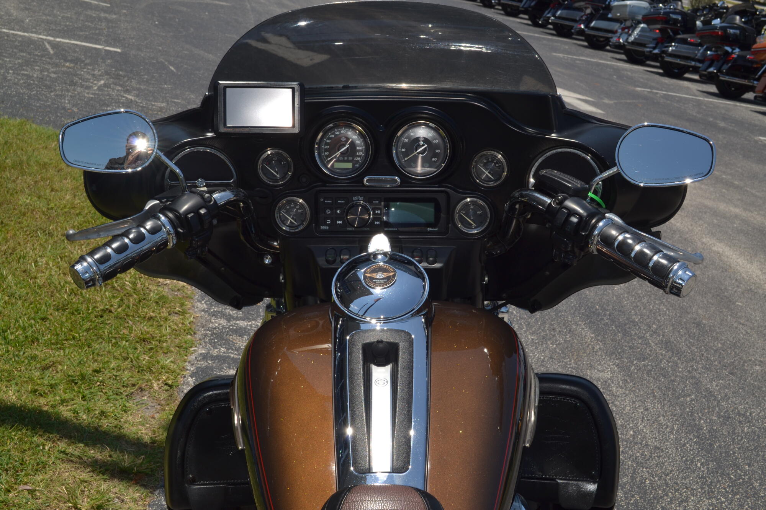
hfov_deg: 41.1
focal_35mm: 48
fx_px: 1021
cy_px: 255
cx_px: 383
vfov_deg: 28.1
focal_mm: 32
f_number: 10
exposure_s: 1/200
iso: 100
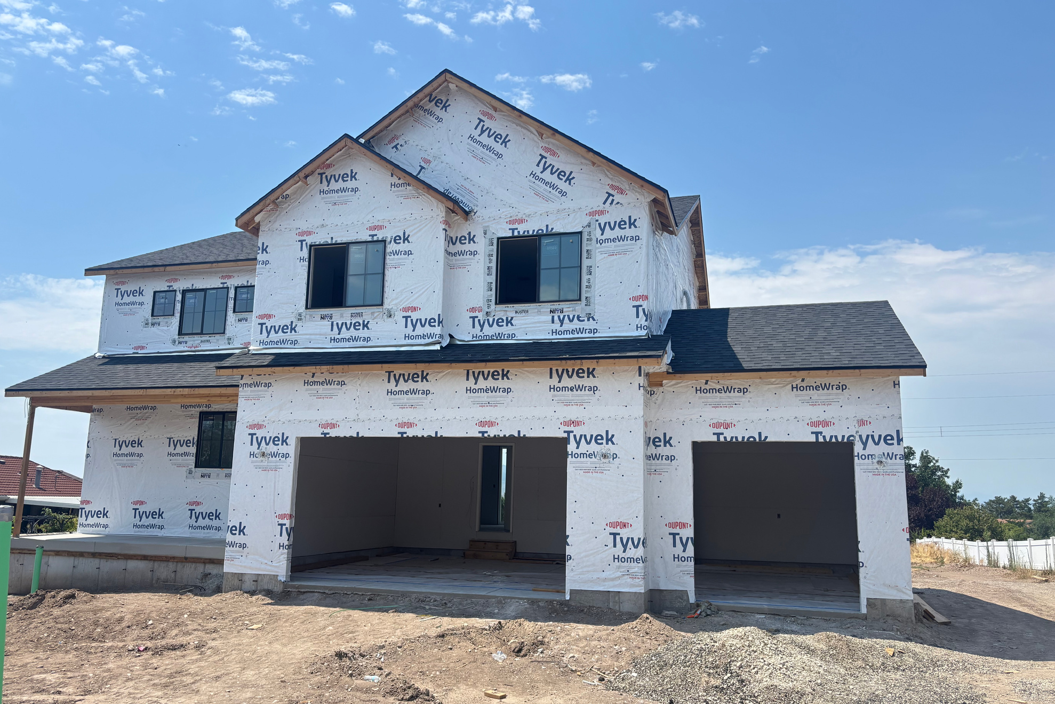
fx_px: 821
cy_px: 367
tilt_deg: +9.8
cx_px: 511
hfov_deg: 65.5
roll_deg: -1.8
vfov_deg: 46.4
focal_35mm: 28
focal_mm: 5.96
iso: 50
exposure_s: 1/3021
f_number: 1.6
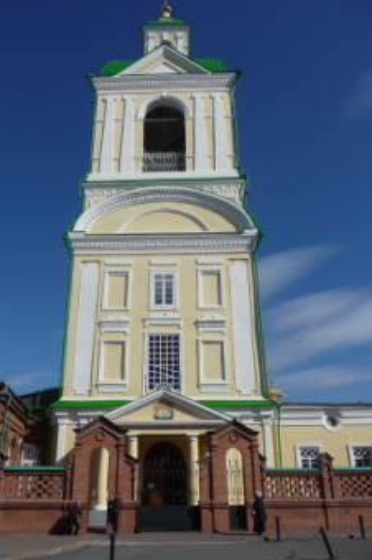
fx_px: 466
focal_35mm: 30
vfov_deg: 62.0
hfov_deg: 43.4
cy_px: 275
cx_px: 161
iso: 100
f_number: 8
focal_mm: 4.7
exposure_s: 1/500
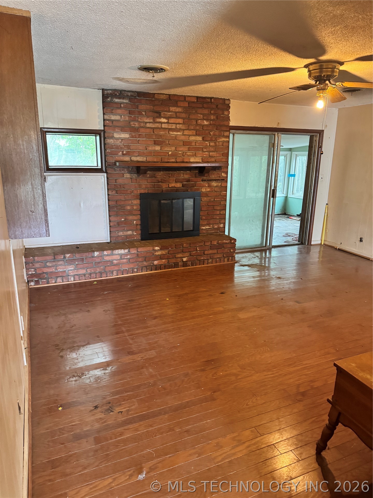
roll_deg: +0.6
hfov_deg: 56.8
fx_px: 345
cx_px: 186
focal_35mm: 24
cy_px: 249
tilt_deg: -14.9
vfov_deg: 71.6
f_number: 1.78
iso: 800
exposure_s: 1/60
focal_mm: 6.76
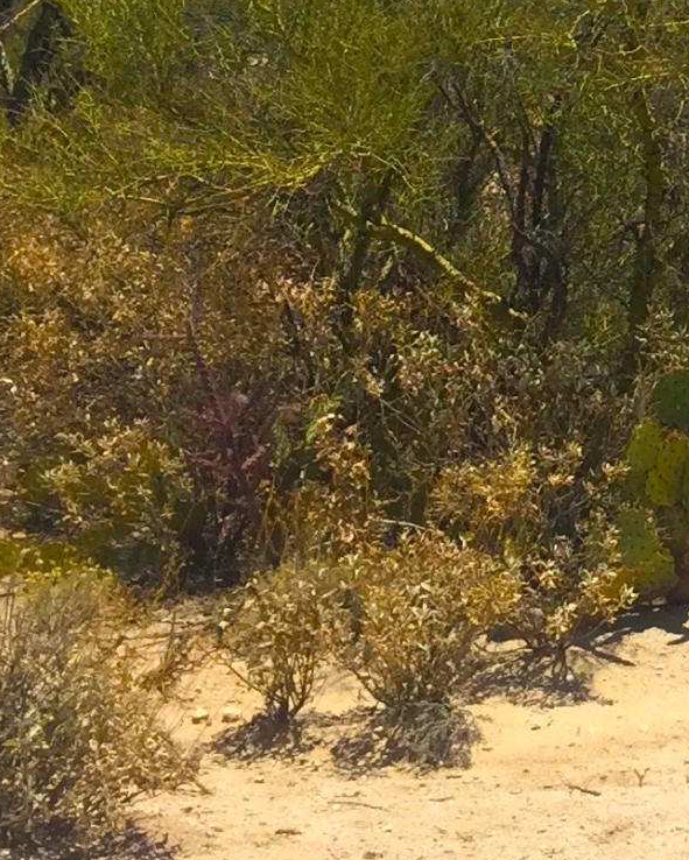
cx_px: 1256
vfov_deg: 15.9
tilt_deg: +1.0
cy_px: -239
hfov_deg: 12.3
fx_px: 2929
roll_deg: +1.5
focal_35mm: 115
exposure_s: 1/2825
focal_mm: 4.15
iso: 32
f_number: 2.2
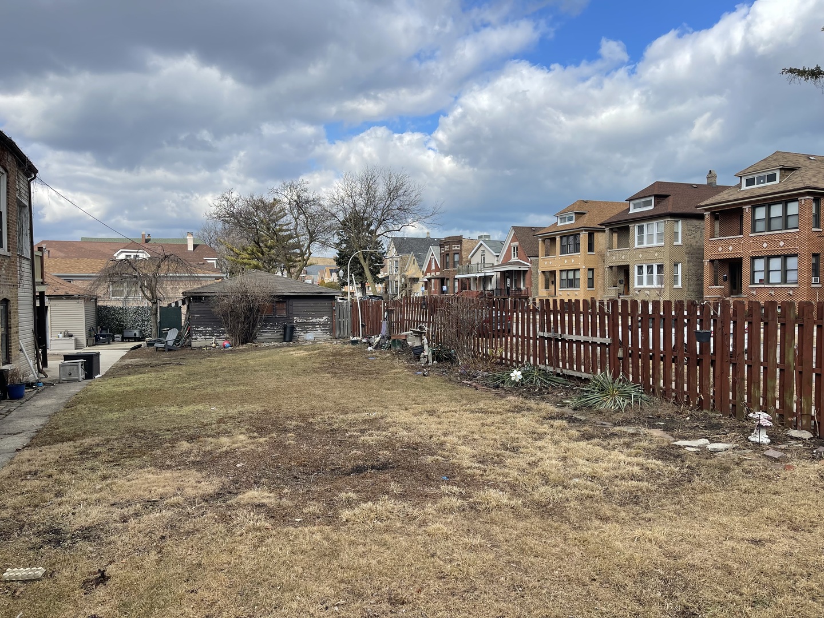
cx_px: 412
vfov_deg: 54.9
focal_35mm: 25
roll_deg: +0.2
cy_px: 309
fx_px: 595
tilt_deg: -3.1
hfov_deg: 69.4
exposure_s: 1/2857
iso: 32
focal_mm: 5.1
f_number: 1.6
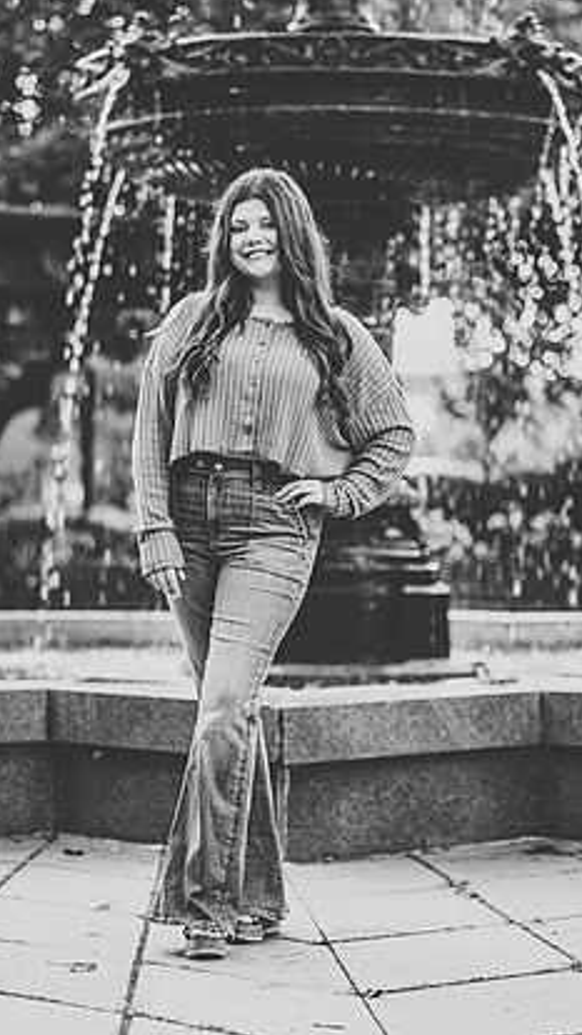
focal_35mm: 116
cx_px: 265
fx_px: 3181
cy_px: 482
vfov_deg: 18.5
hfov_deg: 10.5
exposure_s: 1/125
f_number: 2.8
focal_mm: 102
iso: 400
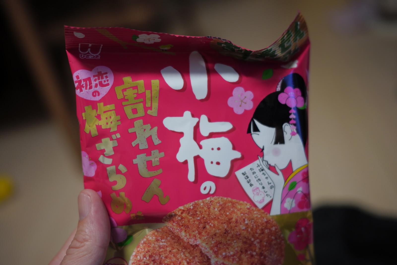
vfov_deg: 29.9
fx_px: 496
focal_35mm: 45
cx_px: 198
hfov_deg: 43.6
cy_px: 132
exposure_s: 1/250
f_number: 2.8
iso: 1600
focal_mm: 45
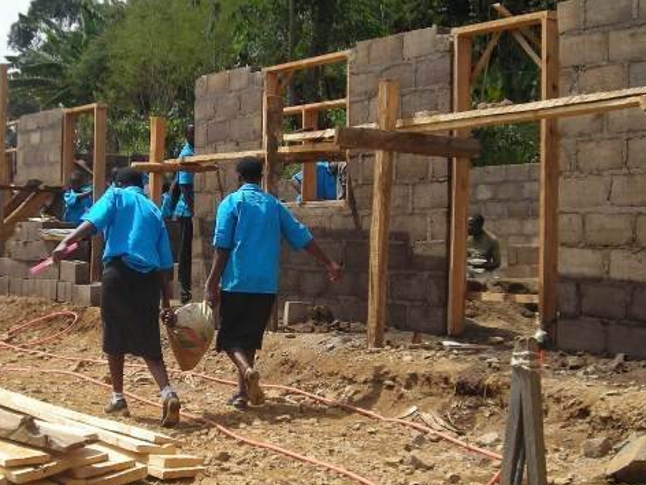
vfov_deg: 22.3
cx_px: 217
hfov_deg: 29.2
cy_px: 244
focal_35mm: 66
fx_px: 1232
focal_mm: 6.3
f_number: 6.4
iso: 50
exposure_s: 1/156
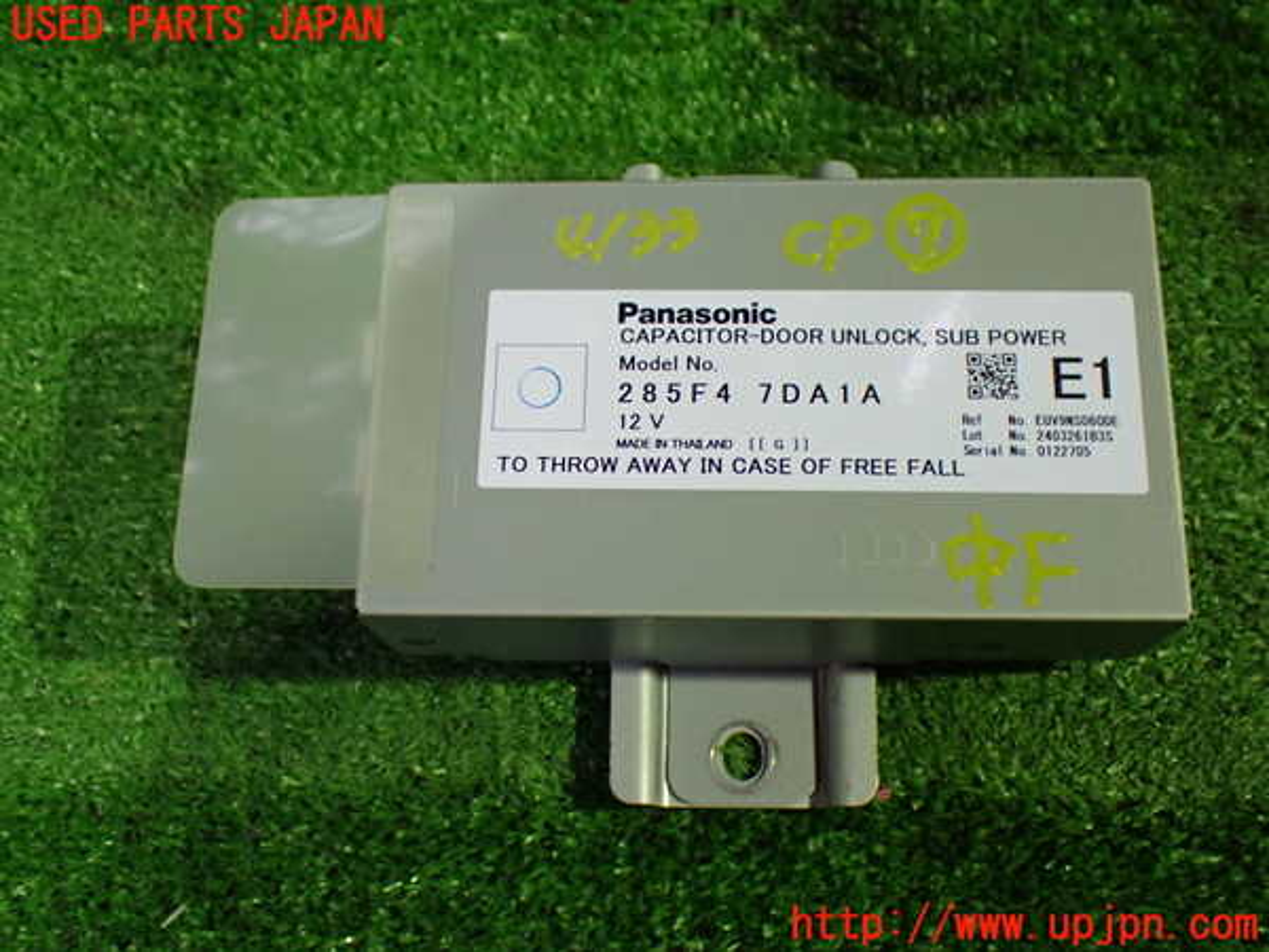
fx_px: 1393
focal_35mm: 38
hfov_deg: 49.0
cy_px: 476
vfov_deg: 37.7
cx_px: 634
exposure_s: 1/60
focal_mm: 6.83
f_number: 2.7
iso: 800
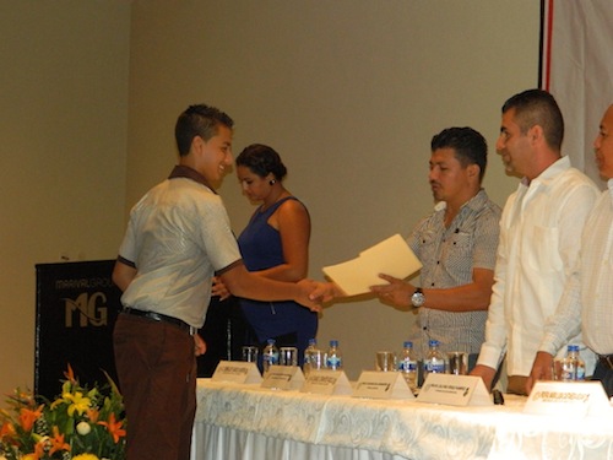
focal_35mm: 84
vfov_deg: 17.6
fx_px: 1488
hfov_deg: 23.3
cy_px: 230
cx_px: 306
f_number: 4.2
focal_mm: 15.1
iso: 450
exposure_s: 1/30
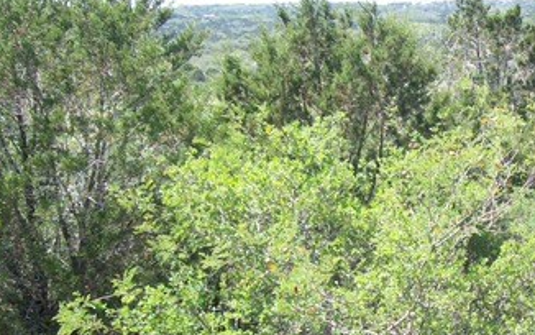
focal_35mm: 75
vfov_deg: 17.4
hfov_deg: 26.3
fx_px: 1094
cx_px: 507
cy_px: 207
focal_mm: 6
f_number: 2.7
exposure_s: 1/316
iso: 80
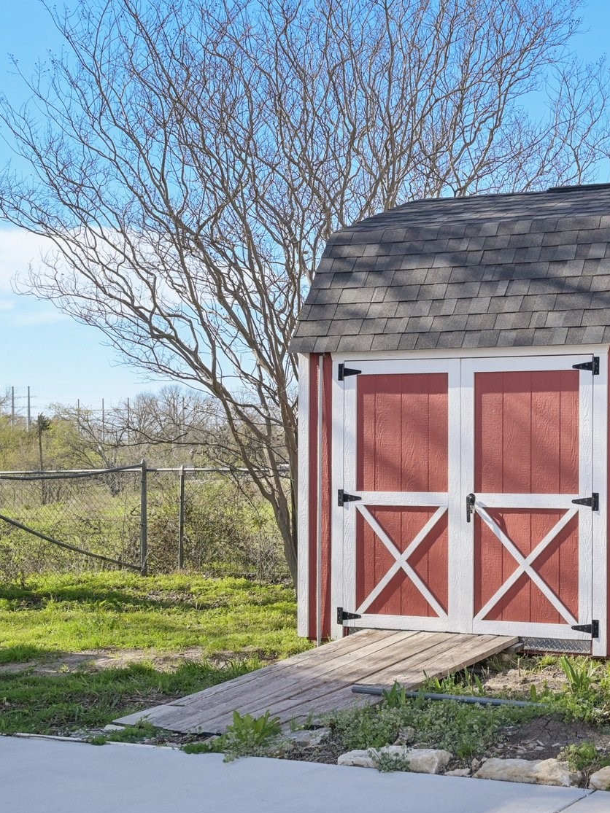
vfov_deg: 36.1
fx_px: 1246
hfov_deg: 25.5
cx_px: 676
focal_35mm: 53
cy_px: 451
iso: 400
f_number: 8
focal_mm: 30
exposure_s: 1/500
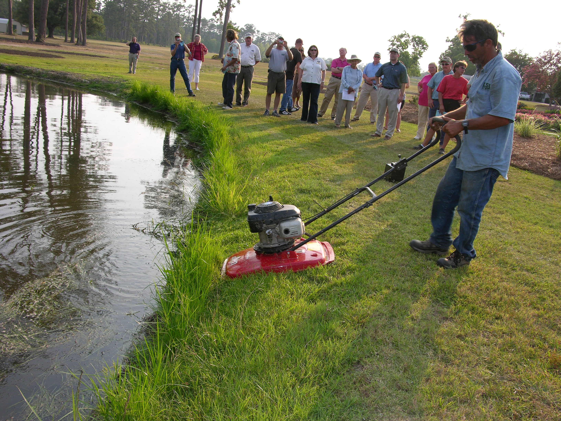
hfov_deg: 52.6
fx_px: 567
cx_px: 280
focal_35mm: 35
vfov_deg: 40.7
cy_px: 210
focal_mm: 8.9
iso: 50
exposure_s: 1/115
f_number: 5
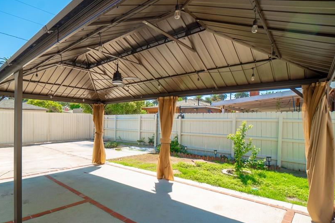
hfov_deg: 86.4
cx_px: 143
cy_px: 123
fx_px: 177
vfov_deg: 64.4
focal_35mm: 19
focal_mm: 10
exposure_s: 1/100
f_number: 7.1
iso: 100
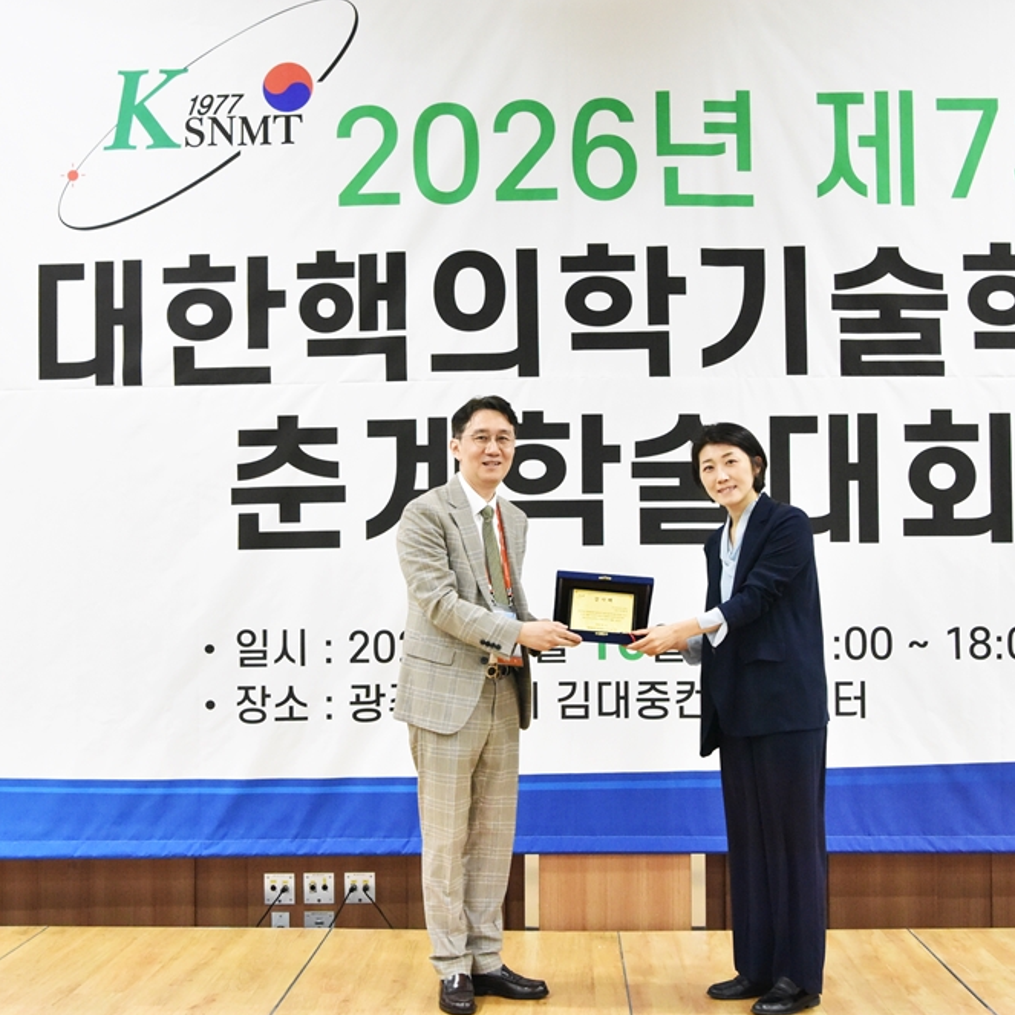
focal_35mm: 41
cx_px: 611
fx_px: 1360
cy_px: 509
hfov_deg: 40.7
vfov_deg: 40.9
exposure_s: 1/160
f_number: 6.3
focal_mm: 32
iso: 6400
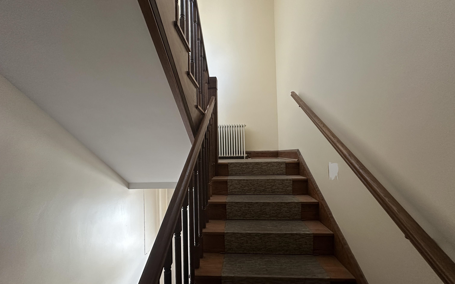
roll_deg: +0.2
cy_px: 151
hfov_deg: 101.5
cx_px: 228
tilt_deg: +2.0
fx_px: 186
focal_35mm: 15
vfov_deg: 74.7
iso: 500
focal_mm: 2.22
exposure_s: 1/60
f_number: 2.2
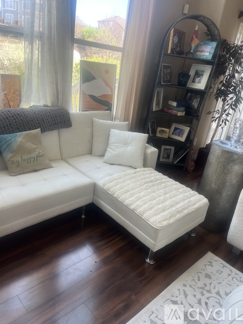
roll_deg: -8.0
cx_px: 122
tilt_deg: -19.7
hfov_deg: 53.0
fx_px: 243
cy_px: 162
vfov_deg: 67.3
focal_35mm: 26
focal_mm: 5.1
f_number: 1.6
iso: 80
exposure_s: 1/122
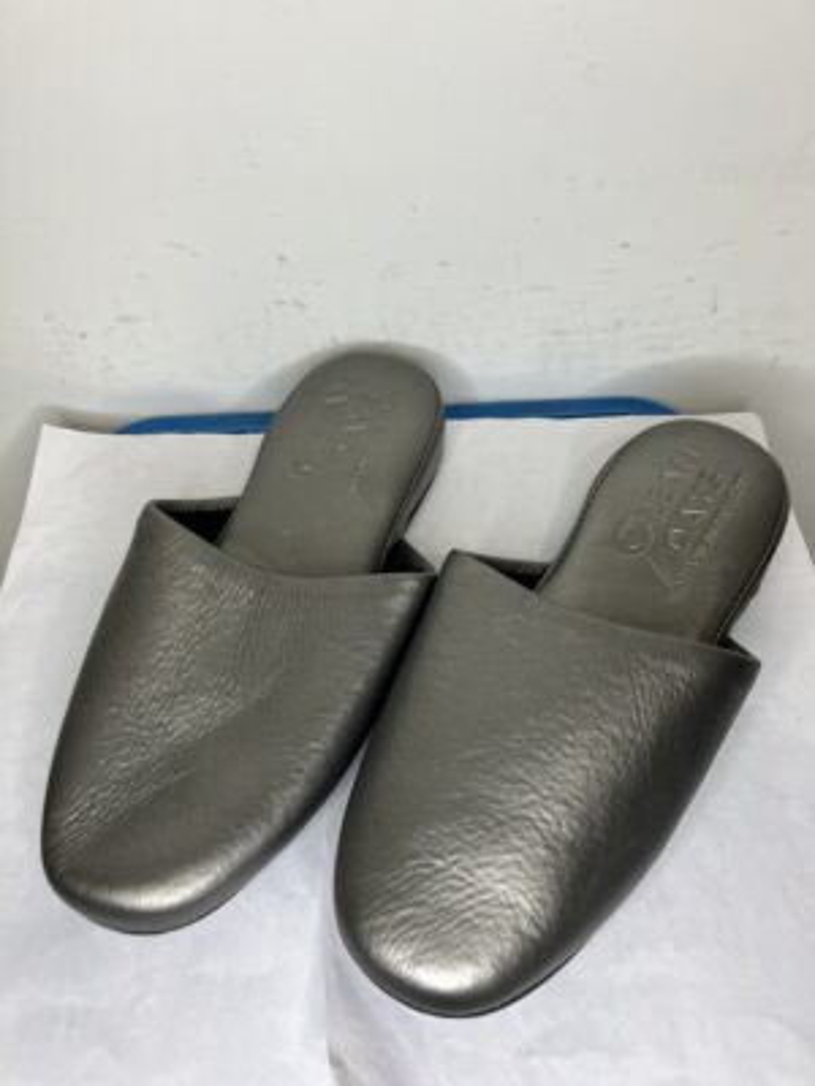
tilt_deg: -51.9
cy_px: 543
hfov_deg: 49.7
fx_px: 879
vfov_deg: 63.4
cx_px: 408
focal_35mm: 28
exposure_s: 1/100
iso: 80
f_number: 1.8
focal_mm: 3.99
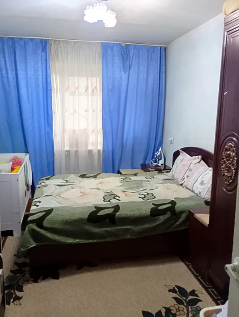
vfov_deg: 63.4
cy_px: 158
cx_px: 120
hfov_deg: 49.9
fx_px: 257
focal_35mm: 28
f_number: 1.8
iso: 893
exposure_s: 1/25
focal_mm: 4.27
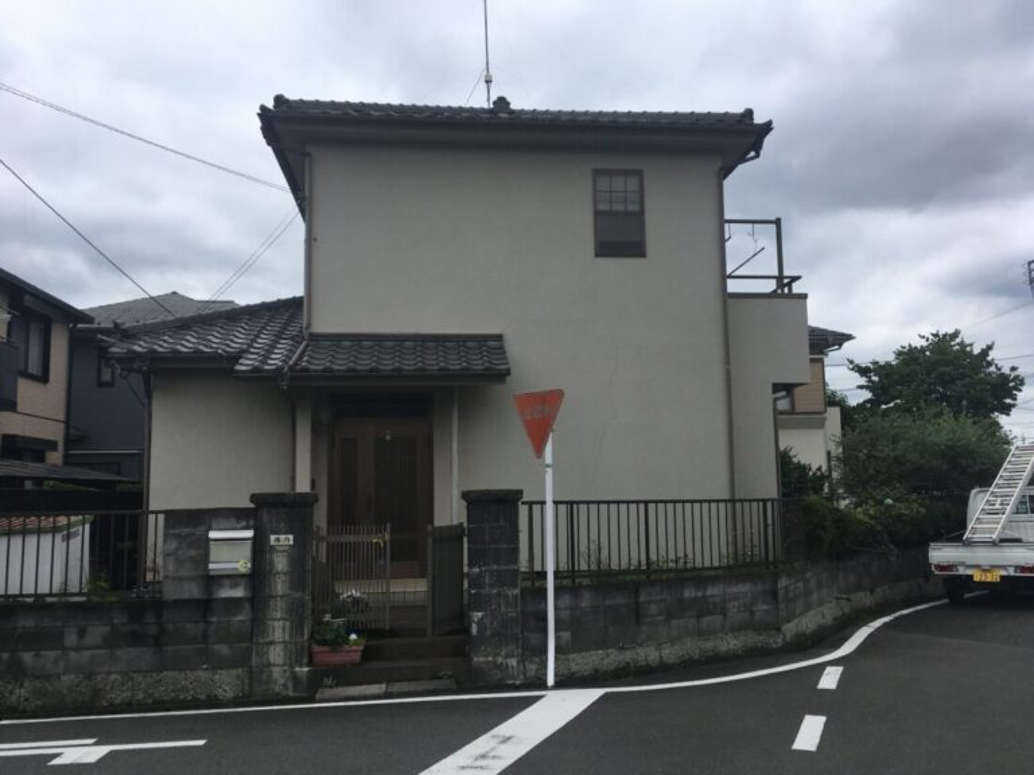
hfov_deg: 61.7
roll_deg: +0.3
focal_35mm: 29
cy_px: 388
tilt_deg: +6.4
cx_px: 517
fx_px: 866
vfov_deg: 48.2
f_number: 2.2
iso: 25
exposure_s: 1/2024
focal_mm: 4.15
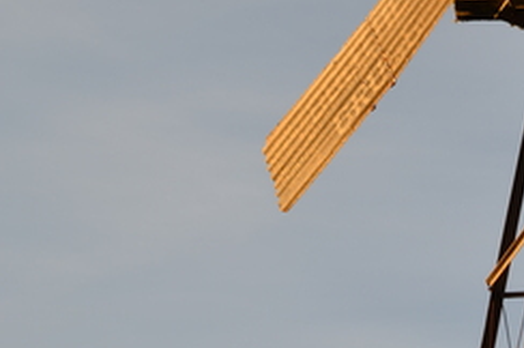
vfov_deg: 11.5
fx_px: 1717
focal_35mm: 118
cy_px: 10
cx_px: 576
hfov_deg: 16.8
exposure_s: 1/125
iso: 100
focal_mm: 35
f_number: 5
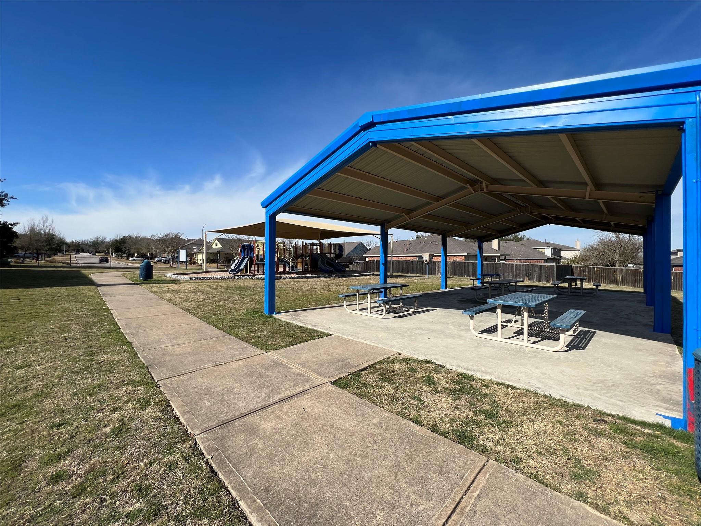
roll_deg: +0.3
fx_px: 263
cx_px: 350
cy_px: 263
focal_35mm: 13
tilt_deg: -1.0
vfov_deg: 89.9
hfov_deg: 106.2
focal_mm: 1.57
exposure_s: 1/1815
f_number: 1.8
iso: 32
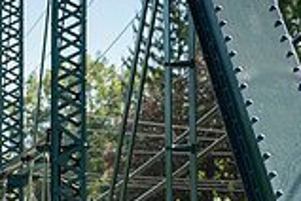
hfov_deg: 10.5
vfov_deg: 7.4
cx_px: -225
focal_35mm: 185
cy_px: 216
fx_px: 1547
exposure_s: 1/8000
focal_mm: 50
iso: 1000
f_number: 2.8
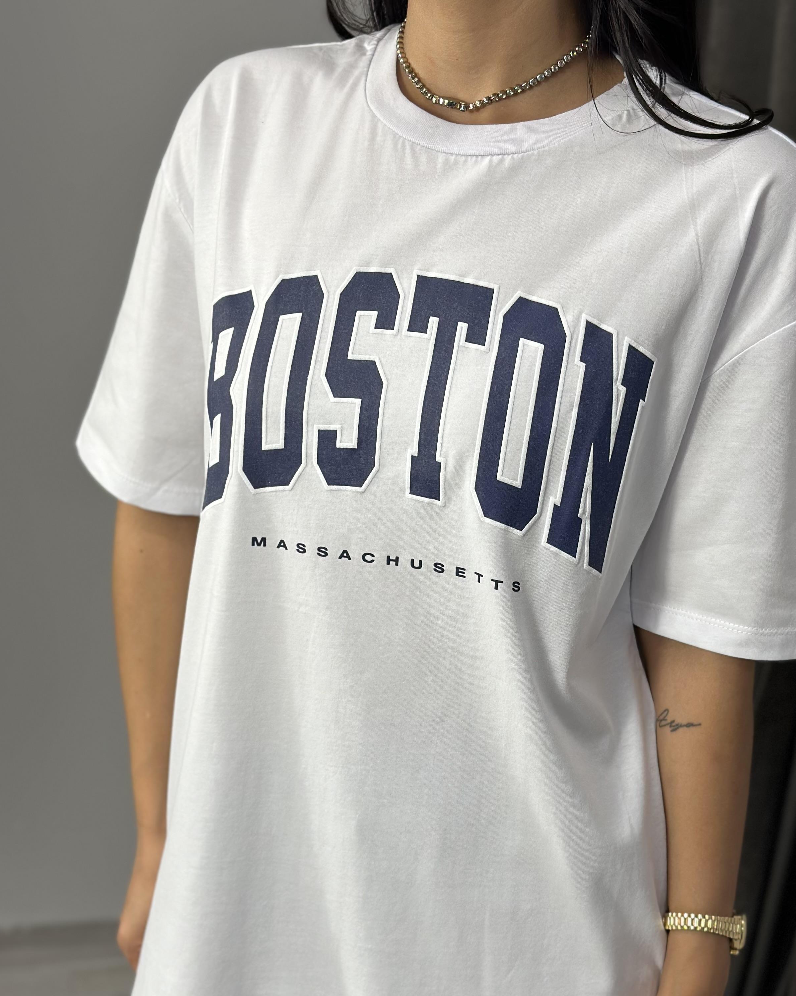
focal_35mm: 63
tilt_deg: -20.9
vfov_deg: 29.9
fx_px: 1855
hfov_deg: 24.2
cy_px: 646
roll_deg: -3.2
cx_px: 451
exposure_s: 1/109
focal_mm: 6.86
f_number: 1.78
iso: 64
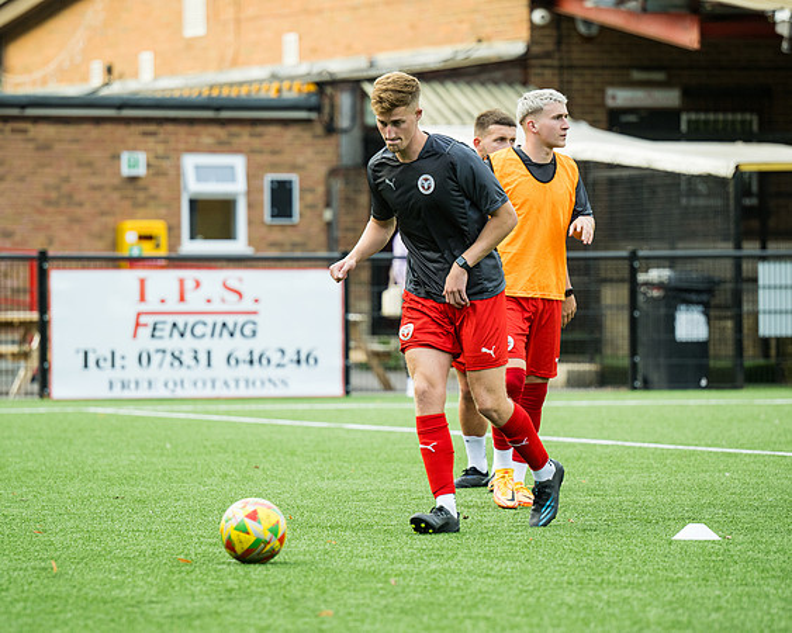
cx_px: 379
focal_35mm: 225
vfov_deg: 6.9
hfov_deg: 8.6
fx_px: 5283
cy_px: 373
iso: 400
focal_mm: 145
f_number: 2.8
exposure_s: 1/640
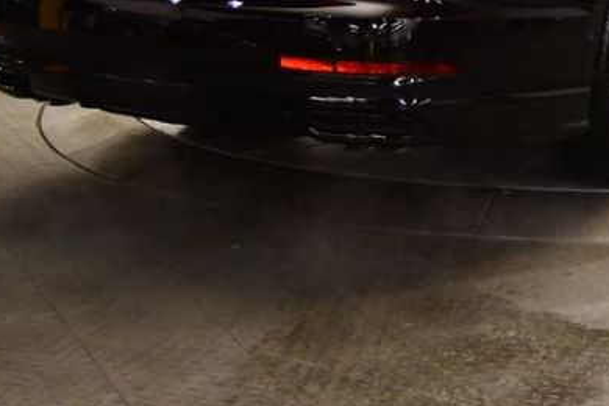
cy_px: -69
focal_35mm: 97
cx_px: 656
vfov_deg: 13.7
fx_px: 1641
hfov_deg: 20.2
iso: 2000
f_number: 4
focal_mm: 25
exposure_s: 1/125
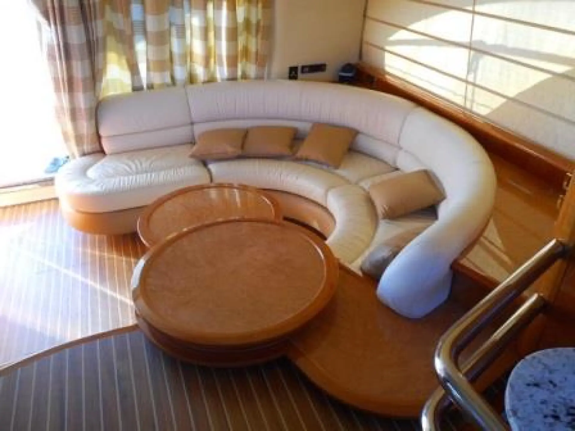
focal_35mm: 29
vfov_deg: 48.2
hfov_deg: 61.7
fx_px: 482
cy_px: 216
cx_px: 288
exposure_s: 1/30
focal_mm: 5.2
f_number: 4
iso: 110
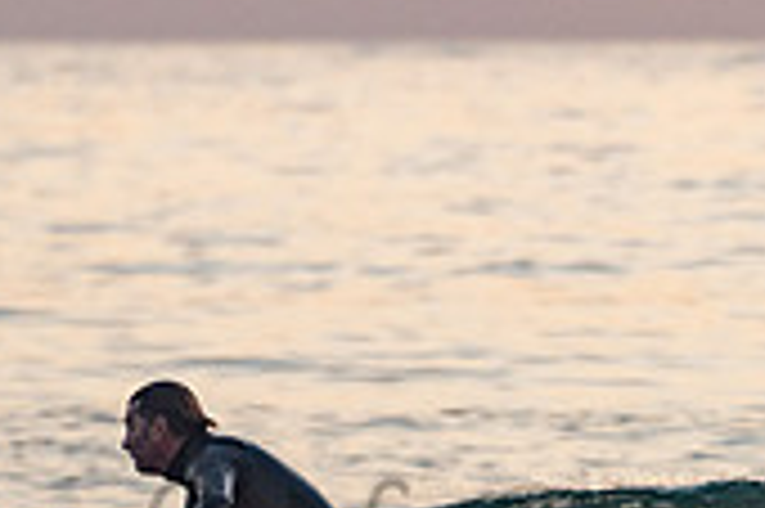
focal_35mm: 1058
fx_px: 22460
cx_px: 342
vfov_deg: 1.3
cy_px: 510
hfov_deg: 2.0
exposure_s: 1/320
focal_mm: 310
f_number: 5.6
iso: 280
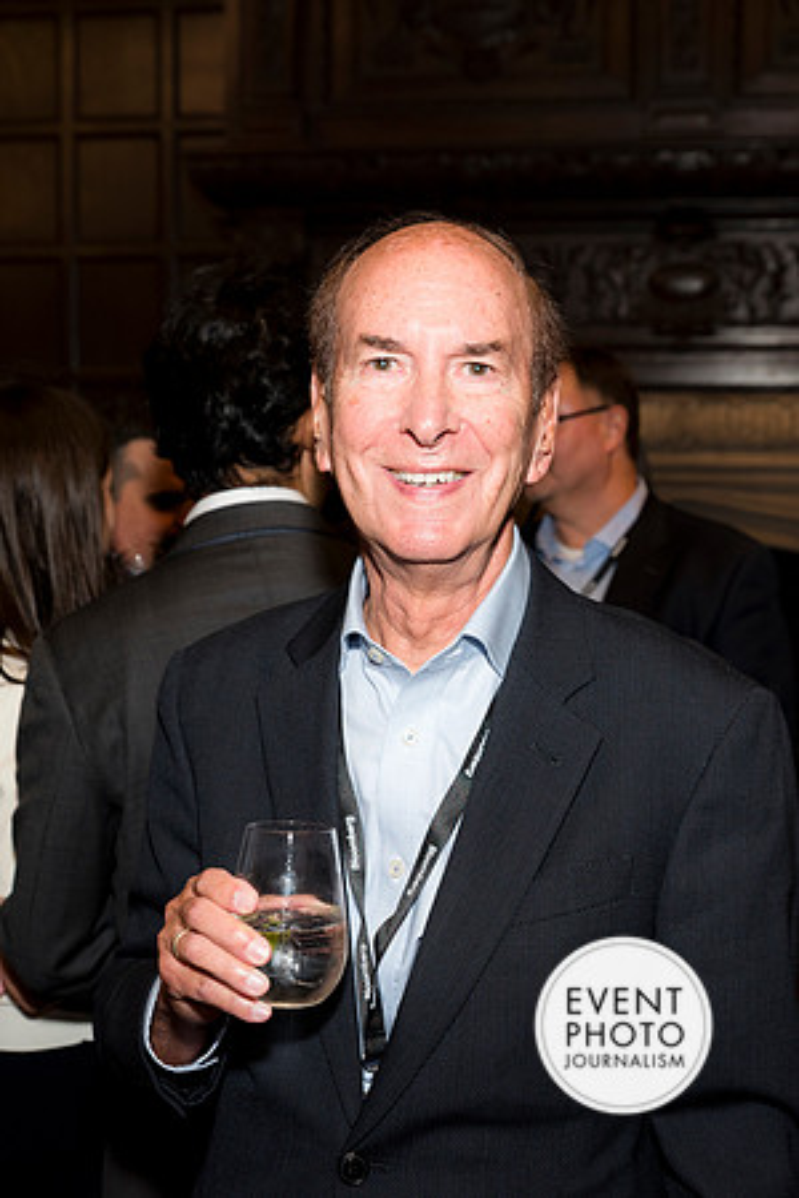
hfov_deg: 22.1
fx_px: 2045
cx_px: 406
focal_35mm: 61
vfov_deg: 32.7
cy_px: 594
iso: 800
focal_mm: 40
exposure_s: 1/125
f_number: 5
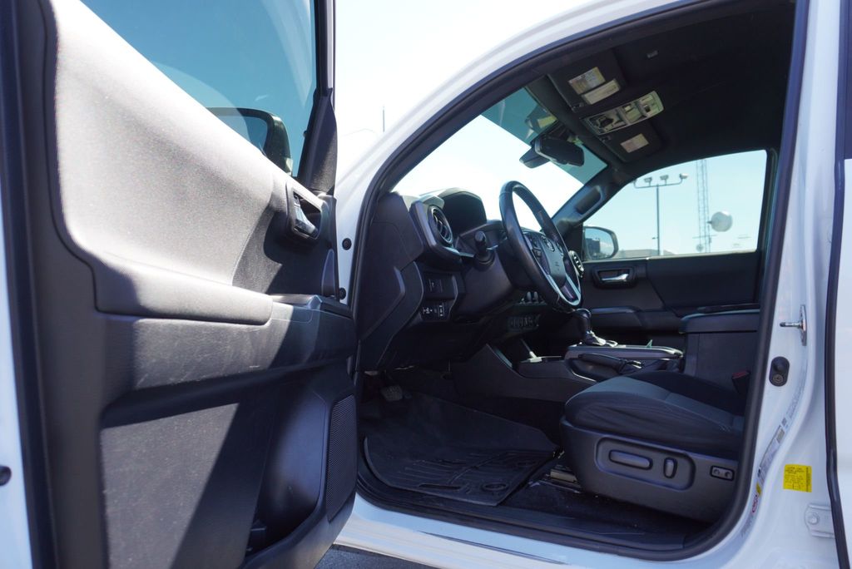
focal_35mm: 24
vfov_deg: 53.2
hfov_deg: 73.7
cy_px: 284
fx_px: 568
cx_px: 426
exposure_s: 1/100
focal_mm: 16
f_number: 5
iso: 100
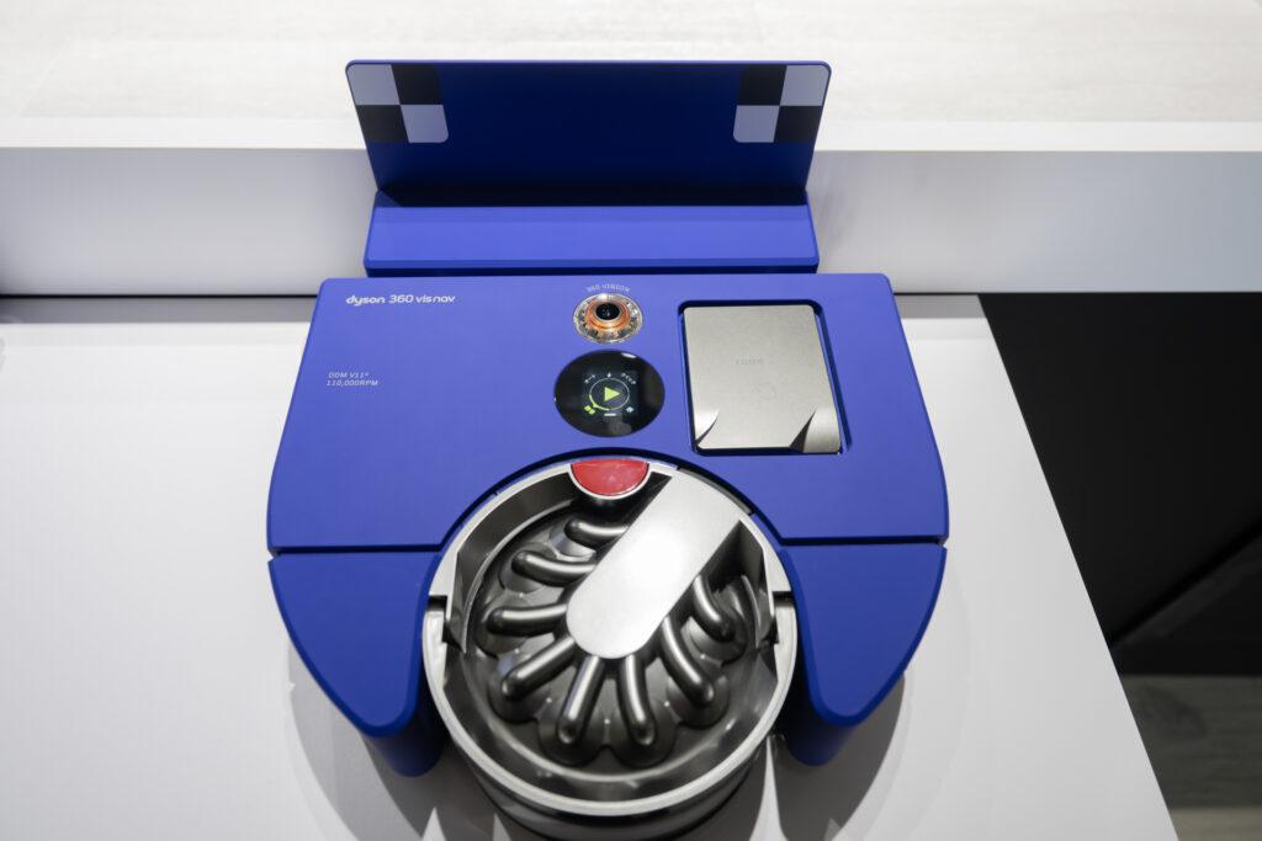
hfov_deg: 73.7
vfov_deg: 53.1
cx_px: 631
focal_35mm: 24
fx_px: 841
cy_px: 420
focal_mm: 24
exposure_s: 1/60
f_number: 4
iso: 500
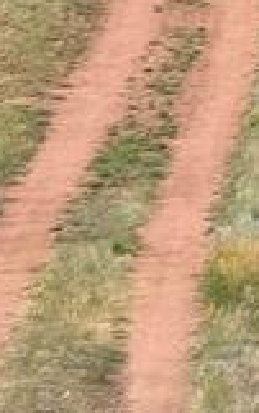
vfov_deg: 4.2
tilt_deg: -1.2
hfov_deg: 2.6
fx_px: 5677
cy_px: 95
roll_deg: +3.0
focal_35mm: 504
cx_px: 599
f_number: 2.8
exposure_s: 1/170
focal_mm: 16.89
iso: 50
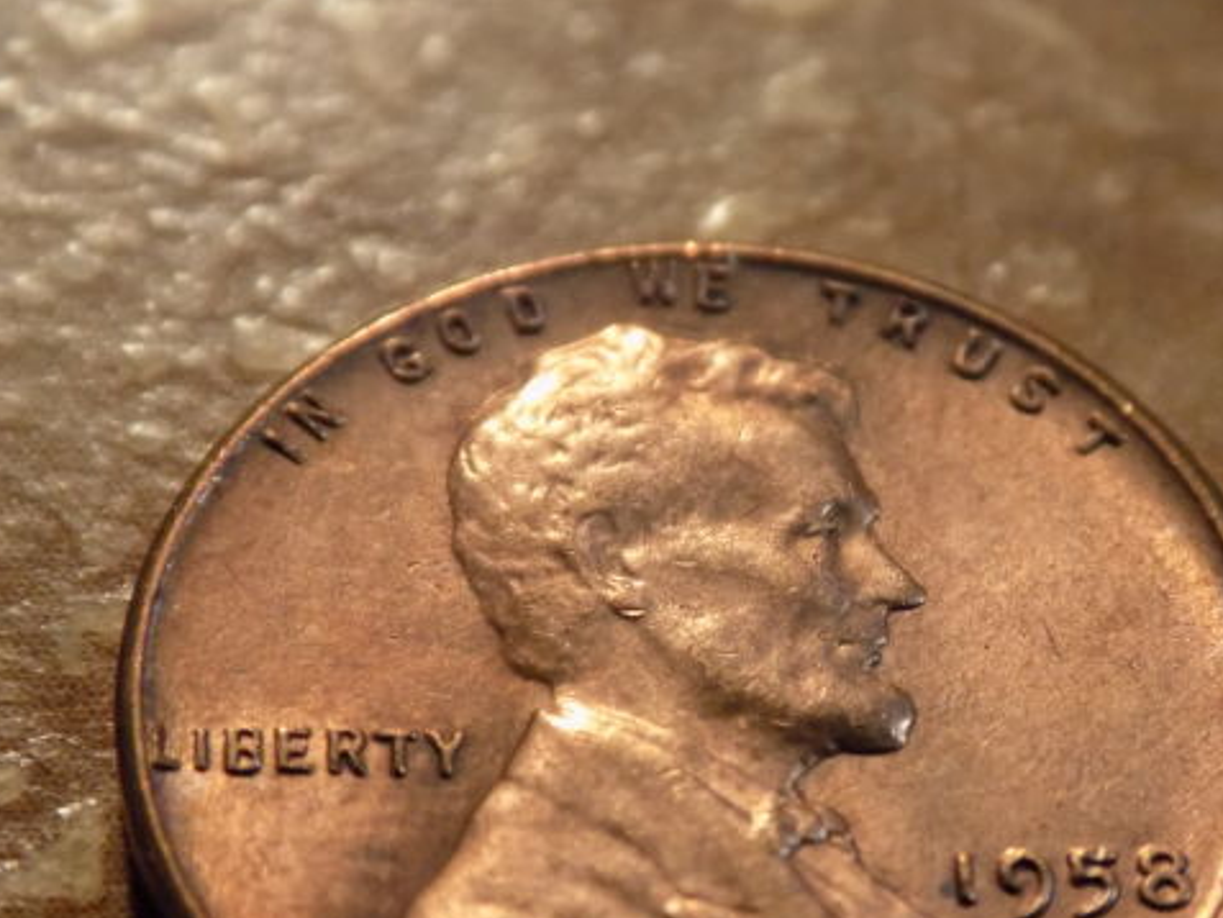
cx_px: 728
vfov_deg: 12.1
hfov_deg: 16.1
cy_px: 567
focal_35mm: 122
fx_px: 4311
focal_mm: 17.2
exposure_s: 1/4
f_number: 4.6
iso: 400
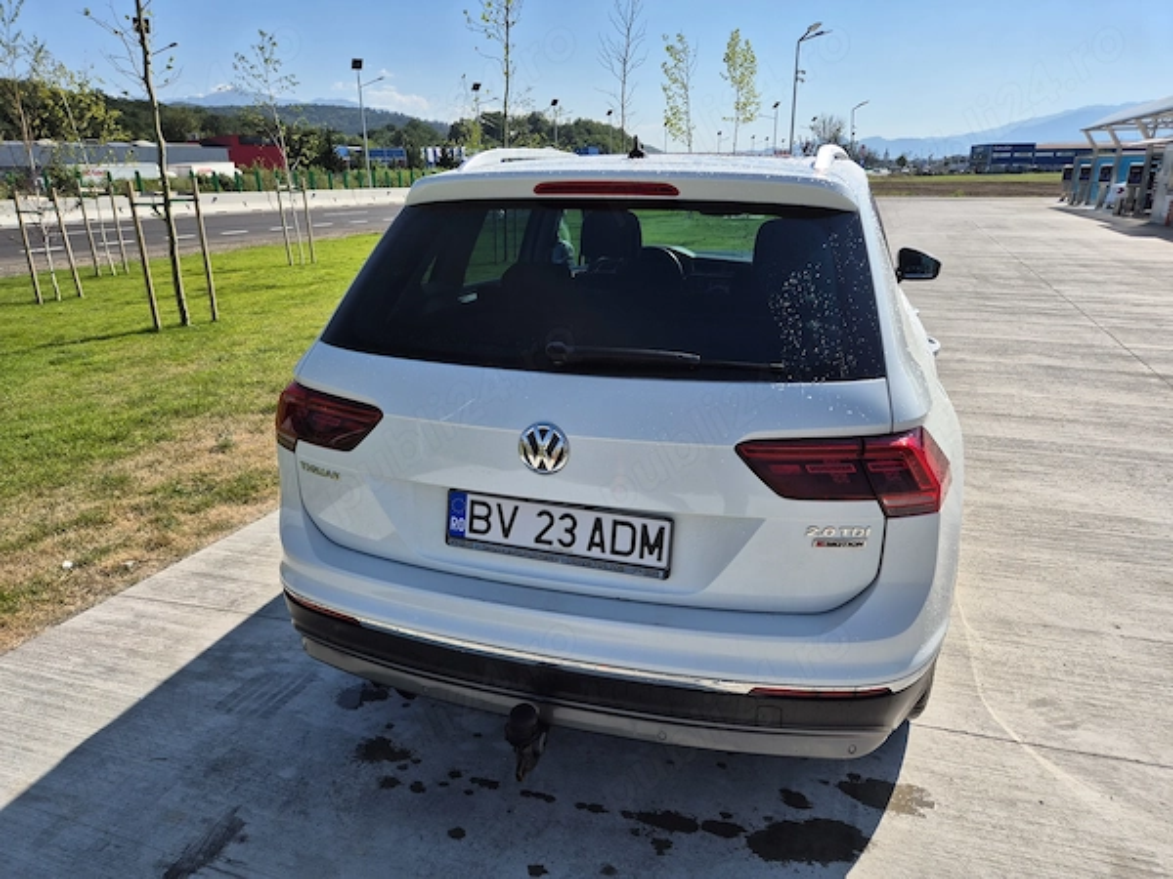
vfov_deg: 58.9
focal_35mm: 23
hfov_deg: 73.9
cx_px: 586
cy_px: 440
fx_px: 779
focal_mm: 5.4
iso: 25
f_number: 1.8
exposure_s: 1/2192
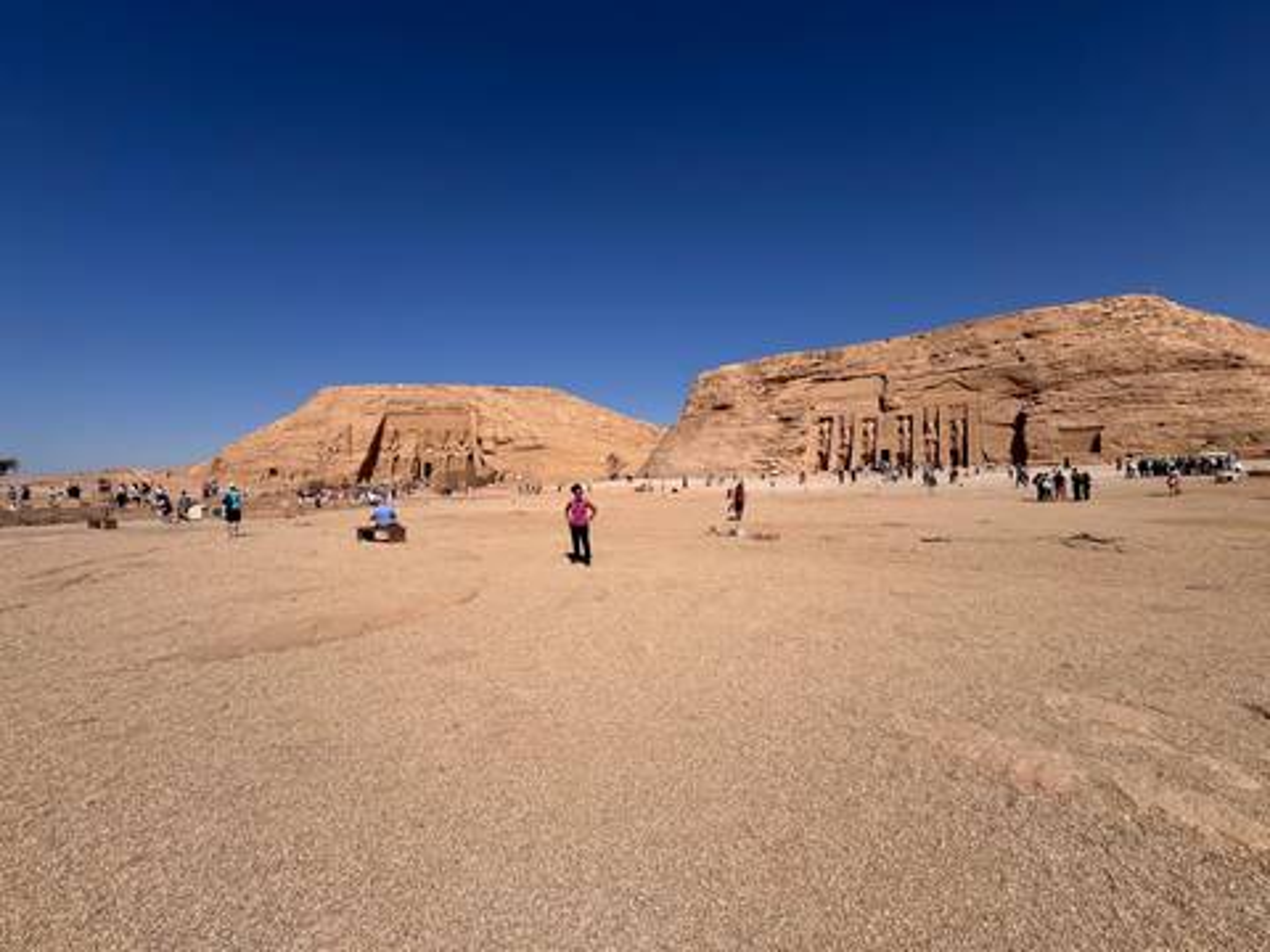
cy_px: 476
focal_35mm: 14
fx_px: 514
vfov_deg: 85.7
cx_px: 635
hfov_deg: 102.1
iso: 32
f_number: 2.2
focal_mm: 2.22
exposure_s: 1/3906
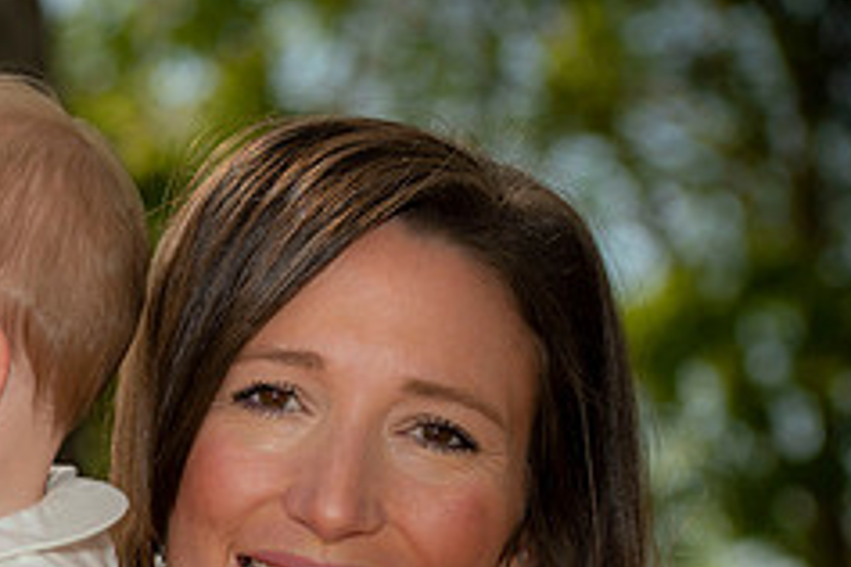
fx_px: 5200
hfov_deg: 9.2
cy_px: 635
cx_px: -180
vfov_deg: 6.2
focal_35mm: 220
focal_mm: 90
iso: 50
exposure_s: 1/250
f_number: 5
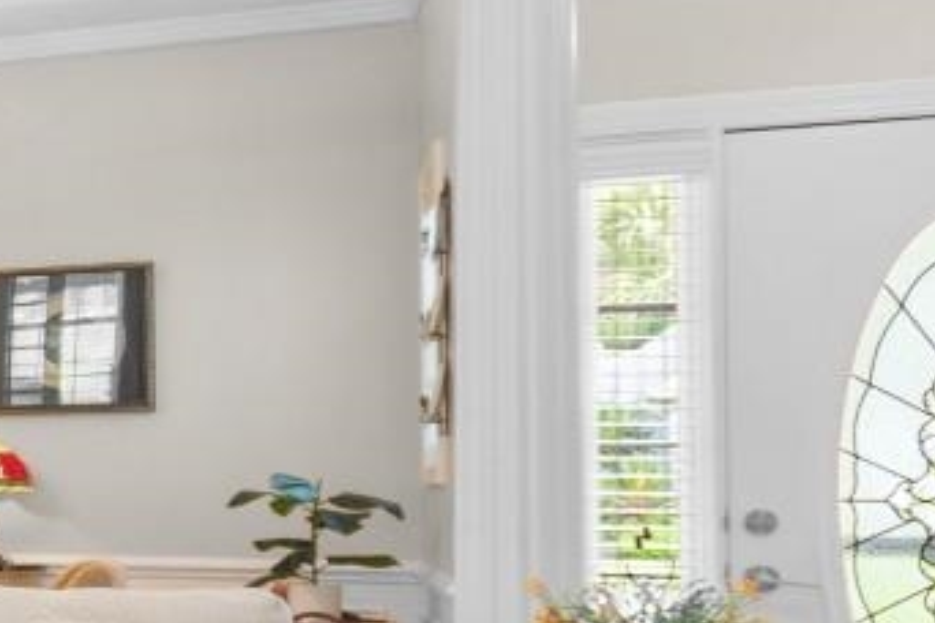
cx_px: -1042
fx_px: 1844
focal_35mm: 71
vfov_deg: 19.1
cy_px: 462
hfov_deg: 17.5
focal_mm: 10
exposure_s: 1/4
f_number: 4.5
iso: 100
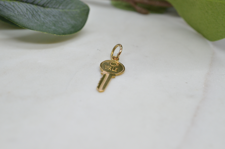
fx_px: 374
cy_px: 74
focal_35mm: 60
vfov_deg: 22.5
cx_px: 112
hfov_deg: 33.5
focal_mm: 40
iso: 1000
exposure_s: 1/250
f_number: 8
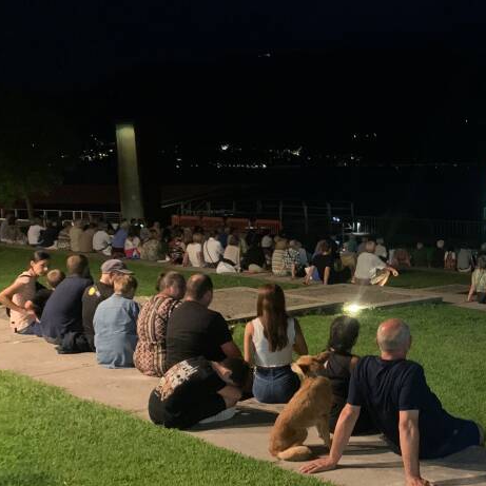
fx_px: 810
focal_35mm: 51
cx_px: 494
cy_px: 285
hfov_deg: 30.8
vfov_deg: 33.3
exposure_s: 1/17
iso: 1600
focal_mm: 4.25
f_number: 1.8
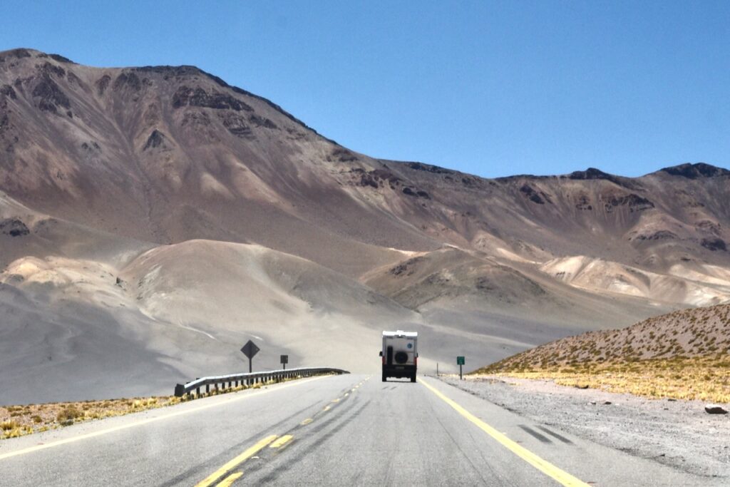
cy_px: 244
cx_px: 365
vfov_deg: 27.0
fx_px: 1014
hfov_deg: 39.6
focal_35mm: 50
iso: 500
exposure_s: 1/3200
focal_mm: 50
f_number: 9
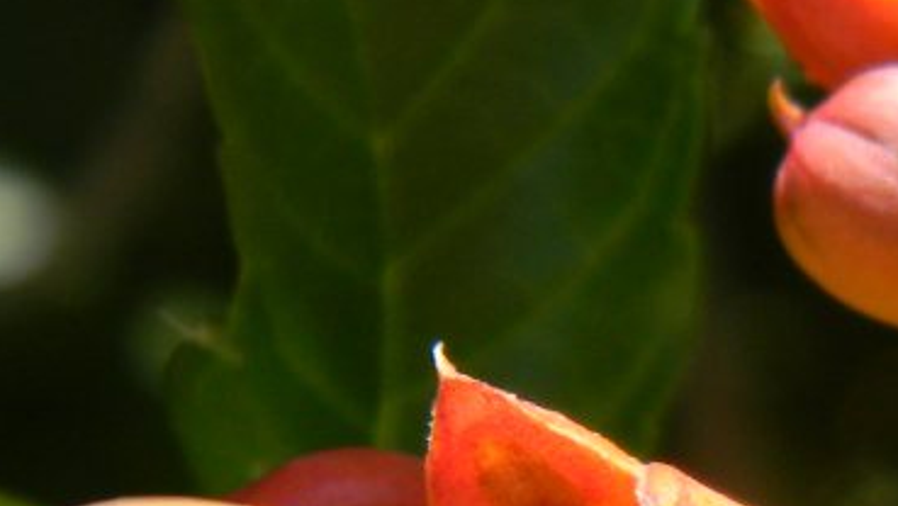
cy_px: 844
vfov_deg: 4.1
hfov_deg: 7.2
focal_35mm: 294
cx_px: 1253
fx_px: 7004
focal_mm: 15.1
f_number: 4.5
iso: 80
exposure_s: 1/190
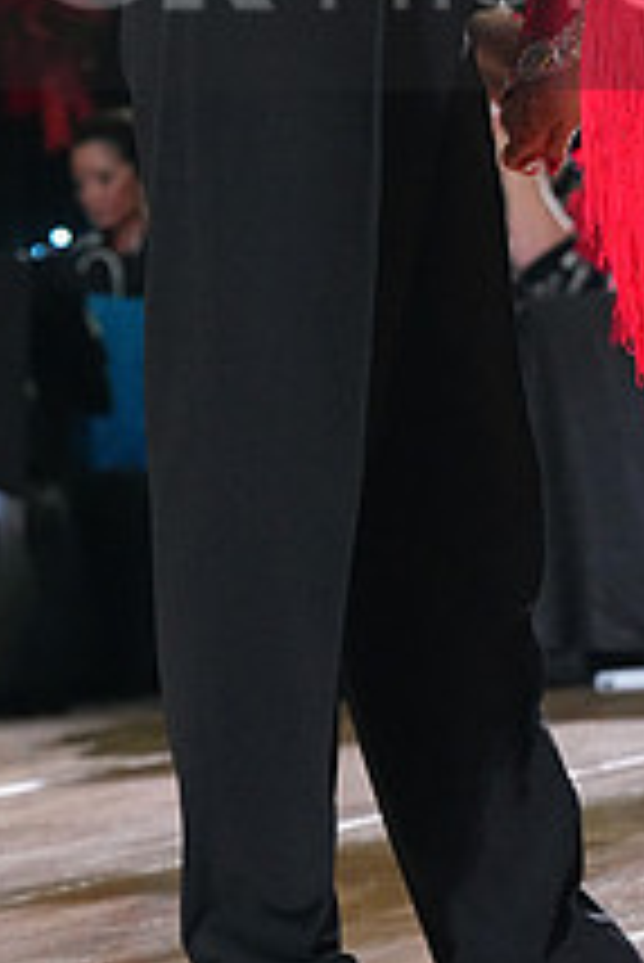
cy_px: -58
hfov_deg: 4.8
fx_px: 7688
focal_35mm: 287
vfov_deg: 7.1
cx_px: 592
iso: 8000
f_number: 5
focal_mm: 106
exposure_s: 1/400
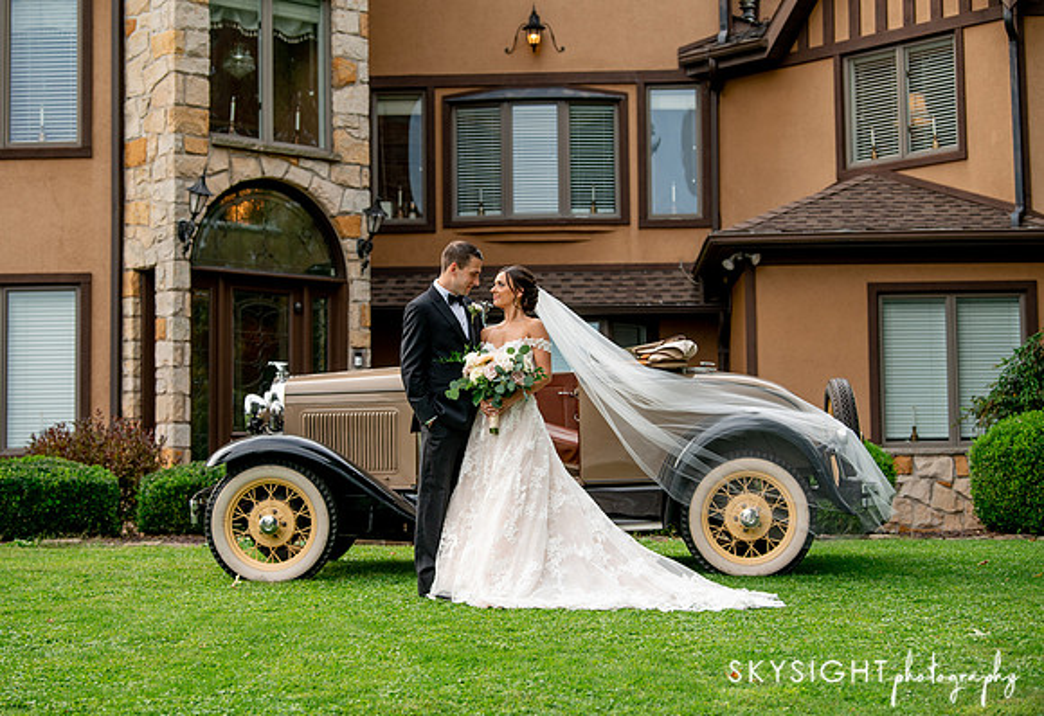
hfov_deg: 26.5
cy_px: 350
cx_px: 492
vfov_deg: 18.4
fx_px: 2212
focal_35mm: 76
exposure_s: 1/1000
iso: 500
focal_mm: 72
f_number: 3.5
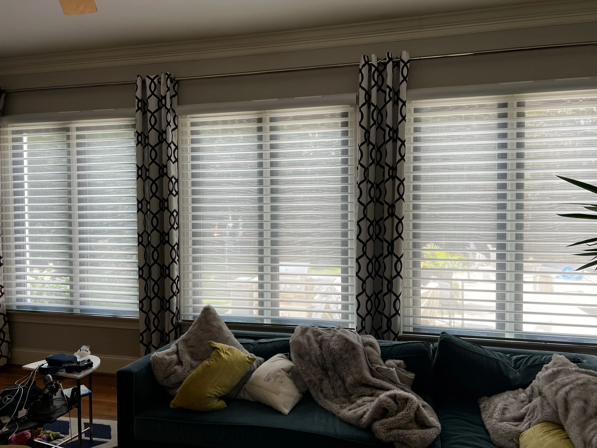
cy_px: 224
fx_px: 448
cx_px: 298
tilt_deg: -1.5
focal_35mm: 26
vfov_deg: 53.1
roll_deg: +0.6
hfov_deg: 67.3
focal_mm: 5.7
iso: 40
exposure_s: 1/202
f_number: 1.5
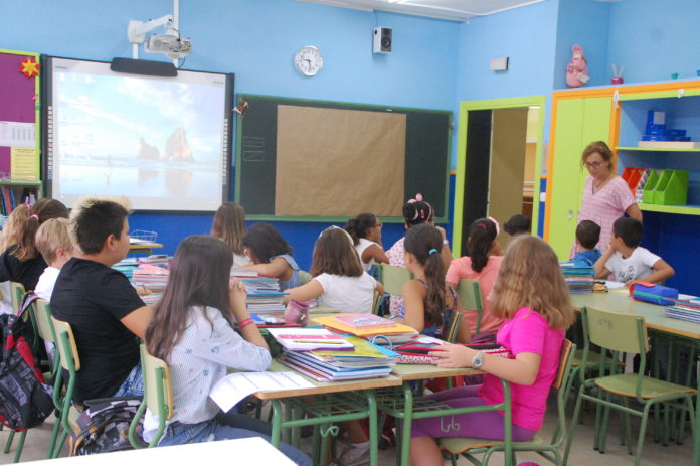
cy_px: 233
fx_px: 933
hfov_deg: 41.1
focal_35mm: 48
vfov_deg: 28.0
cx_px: 350
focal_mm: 32
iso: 1600
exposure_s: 1/125
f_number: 5.6
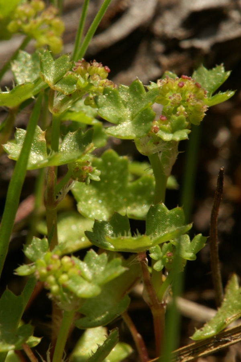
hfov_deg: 9.1
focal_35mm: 150
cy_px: 181
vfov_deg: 13.7
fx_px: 1508
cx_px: 120
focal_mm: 100
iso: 100
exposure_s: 1/25
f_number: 16
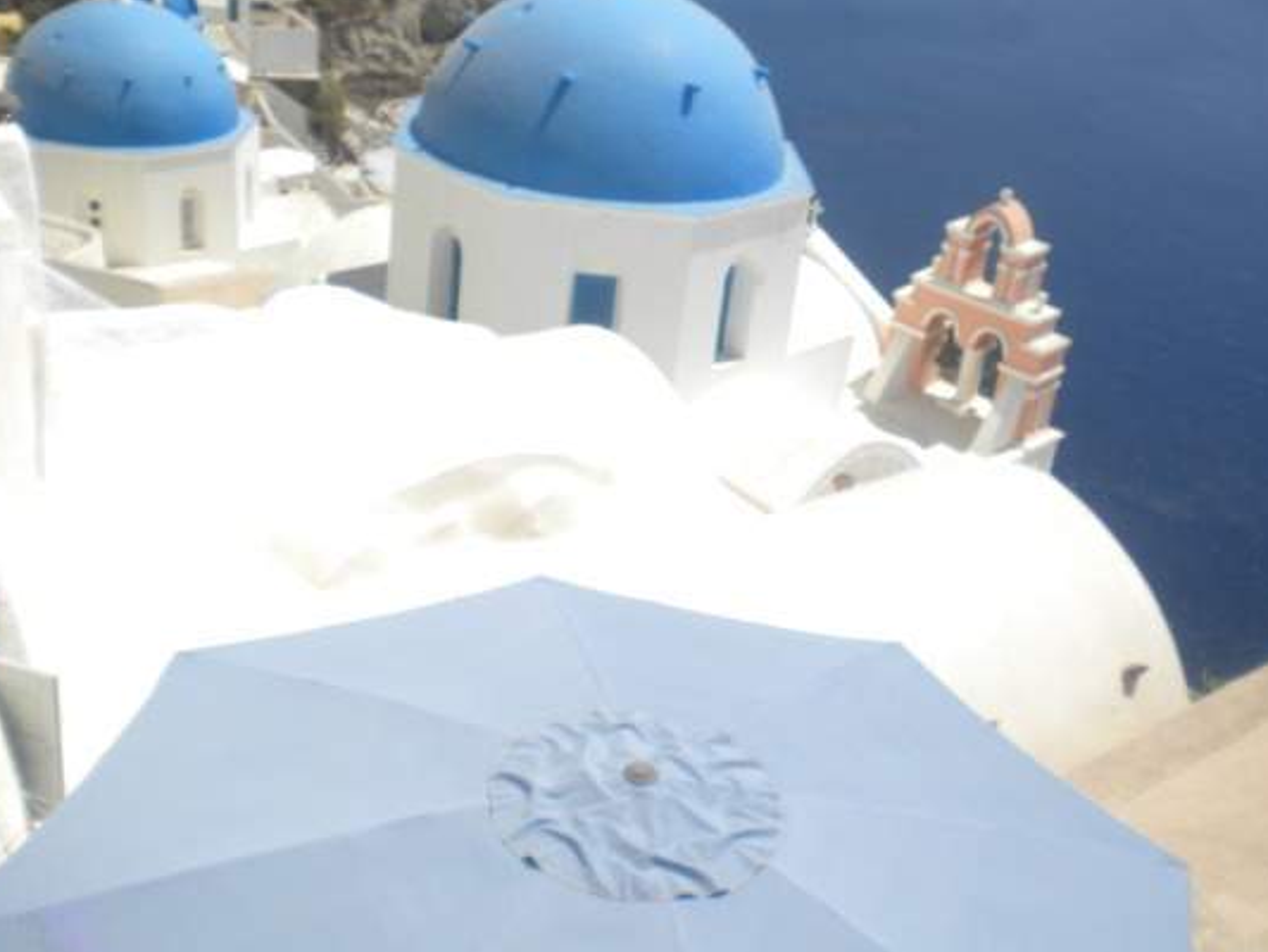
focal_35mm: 42
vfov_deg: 34.3
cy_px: 438
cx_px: 730
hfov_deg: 44.6
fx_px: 1539
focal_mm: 6.3
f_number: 4.6
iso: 80
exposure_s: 1/1000
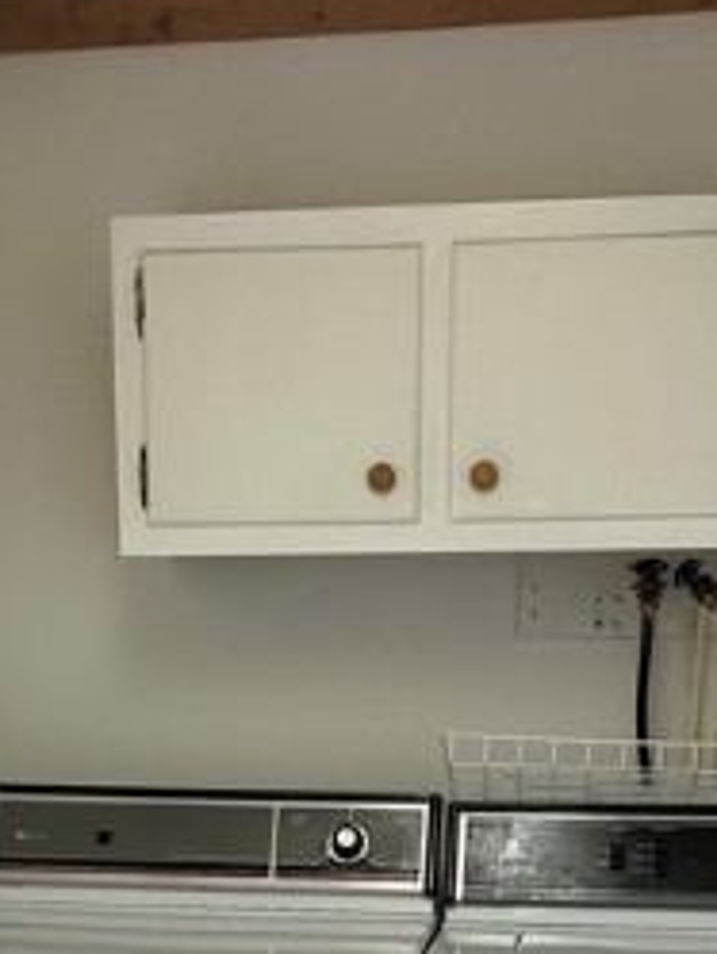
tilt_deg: -10.7
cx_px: 268
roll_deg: +1.2
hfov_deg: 19.9
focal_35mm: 74
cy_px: 992
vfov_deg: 24.9
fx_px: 2042
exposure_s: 1/60
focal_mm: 6.86
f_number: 1.78
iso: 125
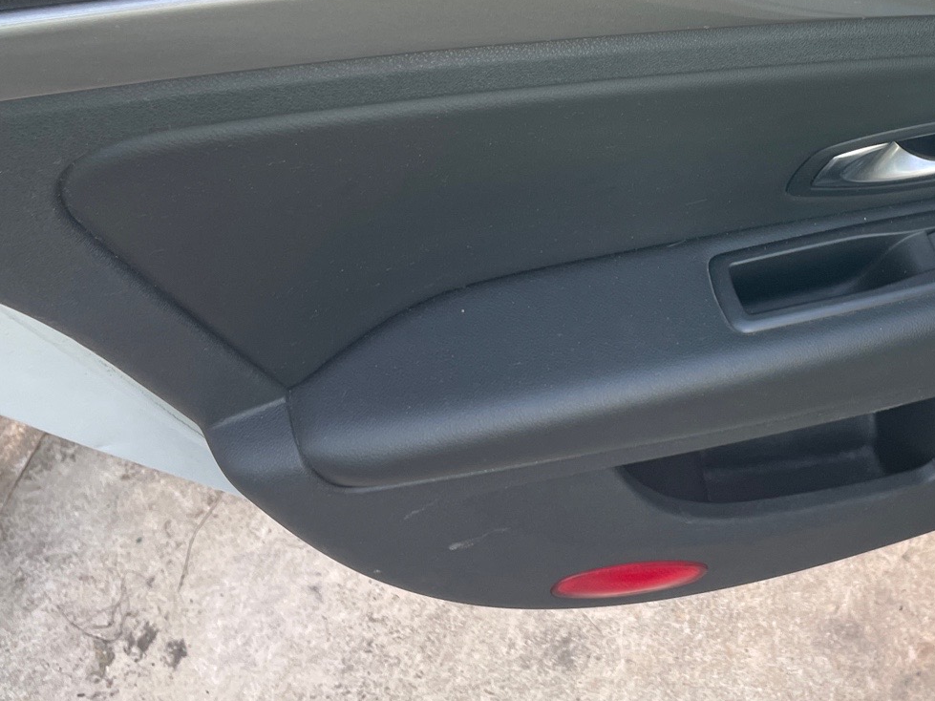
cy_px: 125
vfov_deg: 27.9
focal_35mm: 51
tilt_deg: -41.9
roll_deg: -7.5
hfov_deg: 36.2
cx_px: 749
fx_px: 1377
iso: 50
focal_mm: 4.2
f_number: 1.6
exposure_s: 1/121
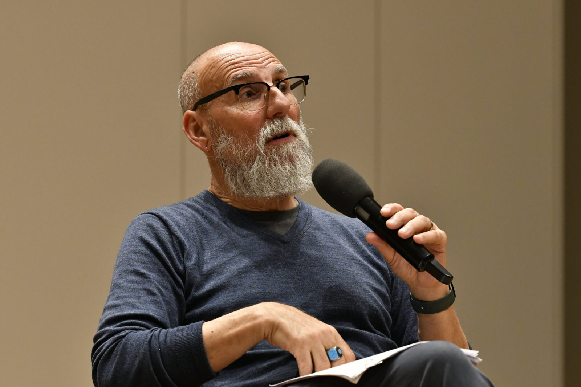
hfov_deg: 6.9
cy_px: 194
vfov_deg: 4.6
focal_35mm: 300
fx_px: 4840
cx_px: 290
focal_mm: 200
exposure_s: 1/320
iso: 3200
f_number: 4.5
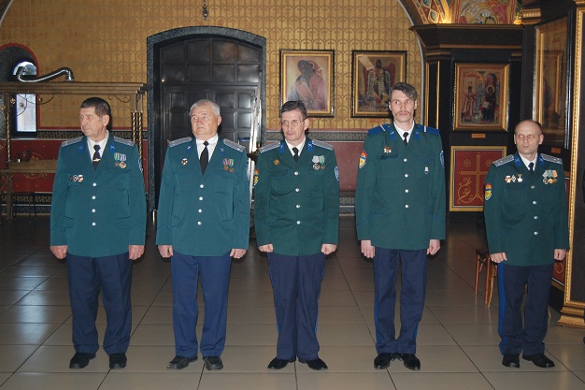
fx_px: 772
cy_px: 197
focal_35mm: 48
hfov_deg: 41.5
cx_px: 292
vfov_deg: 28.3
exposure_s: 1/60
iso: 640
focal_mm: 31
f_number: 4.5
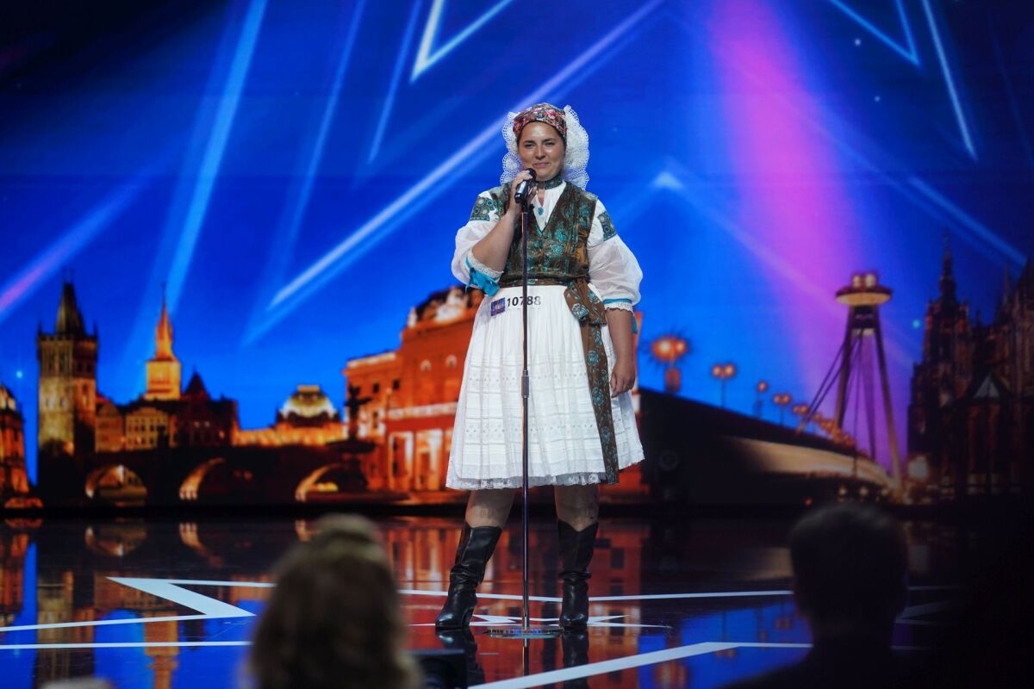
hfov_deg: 10.7
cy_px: 344
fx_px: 5514
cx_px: 517
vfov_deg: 7.2
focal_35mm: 192
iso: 1600
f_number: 2.8
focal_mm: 192
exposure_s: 1/200
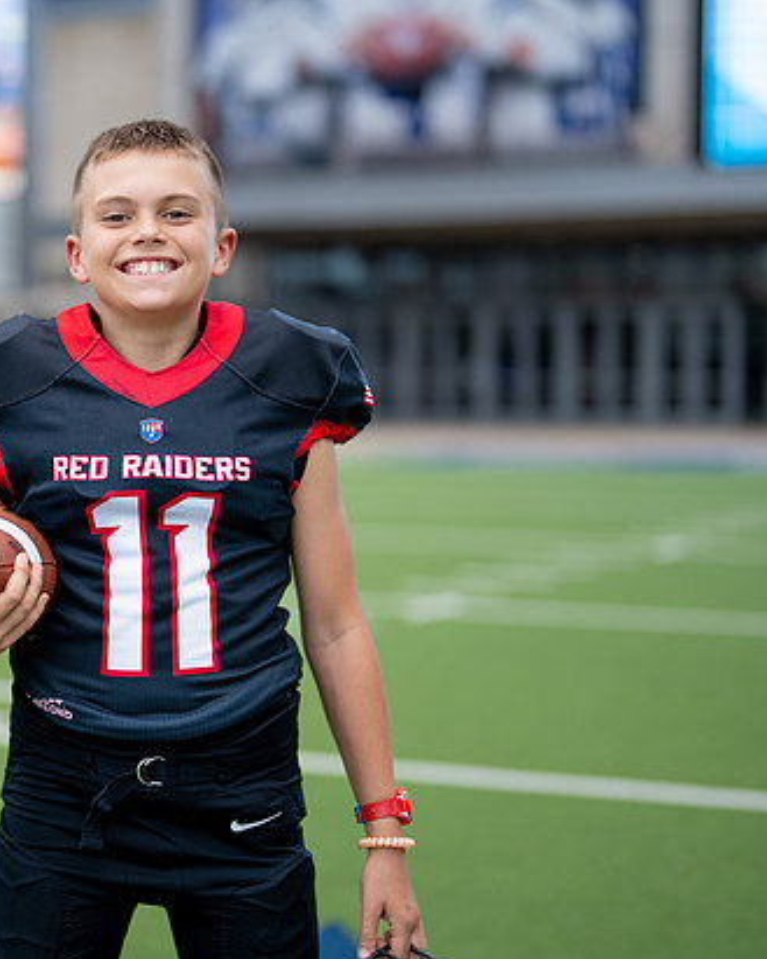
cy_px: 447
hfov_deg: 18.8
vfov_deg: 23.6
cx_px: 159
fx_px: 2298
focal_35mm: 81
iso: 100
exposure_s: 1/1600
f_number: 1.2
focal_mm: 50
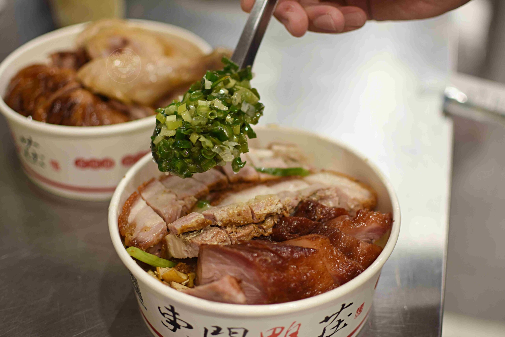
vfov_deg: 25.8
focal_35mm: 52
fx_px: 736
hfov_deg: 37.8
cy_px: 168
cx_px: 252
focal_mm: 35
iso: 320
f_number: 1.8
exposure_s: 1/160
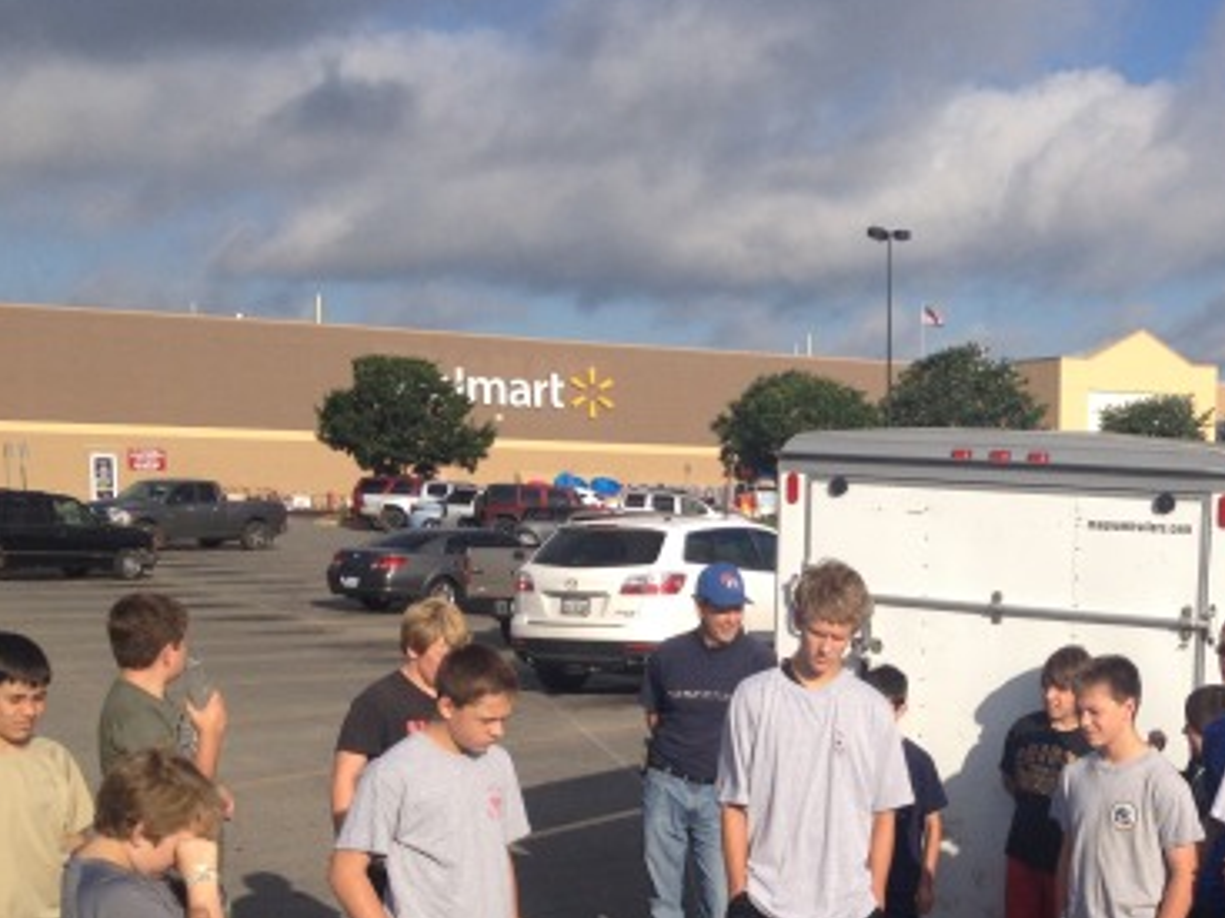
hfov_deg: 30.8
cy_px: 724
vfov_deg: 23.7
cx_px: 1008
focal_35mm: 61
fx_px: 2158
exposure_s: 1/2208
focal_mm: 4.28
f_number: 2.4
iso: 50
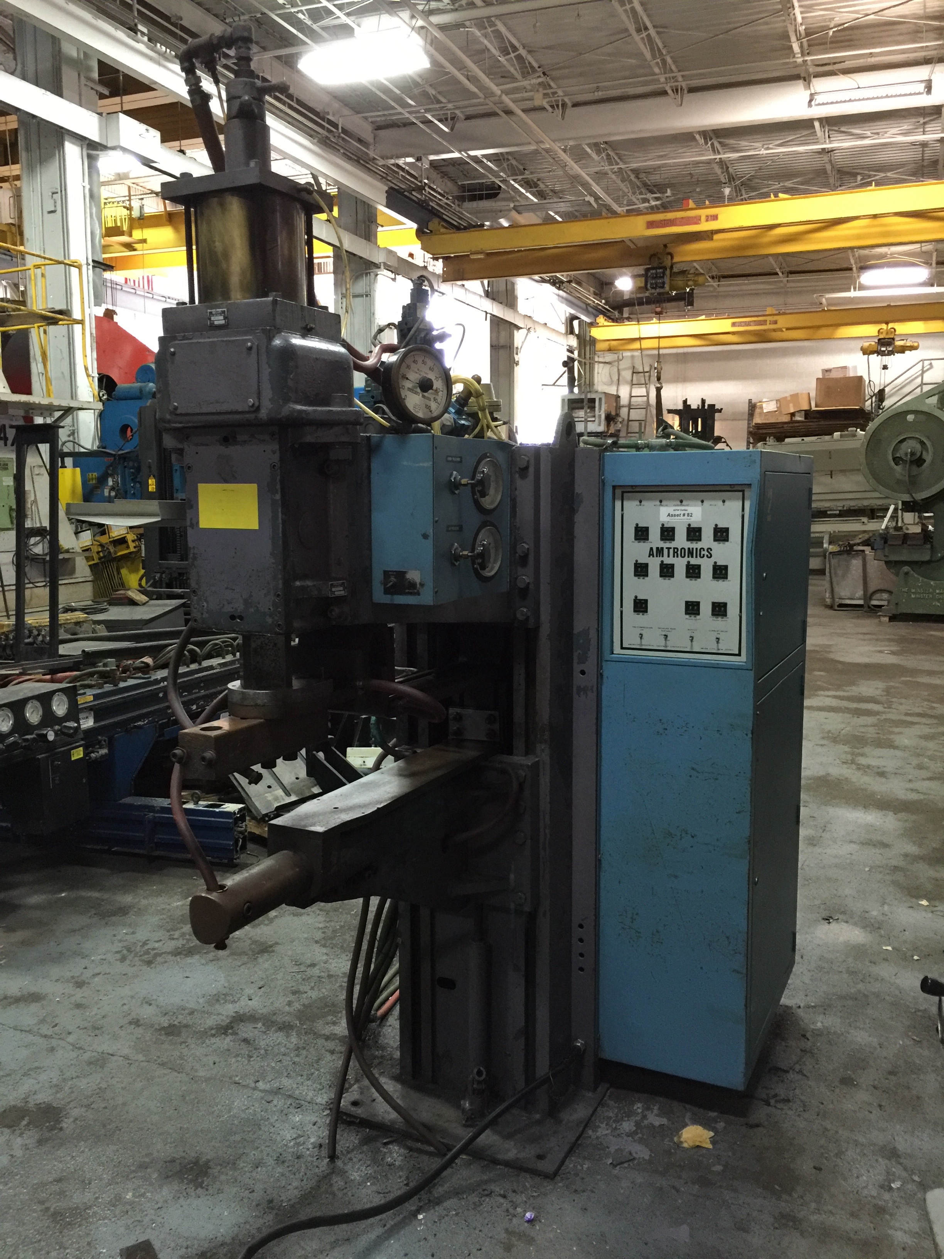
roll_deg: +0.0
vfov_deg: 61.7
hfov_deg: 48.2
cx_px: 472
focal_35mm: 29
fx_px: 1054
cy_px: 630
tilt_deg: -5.9
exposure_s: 1/15
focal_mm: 4.15
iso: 160
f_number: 2.2
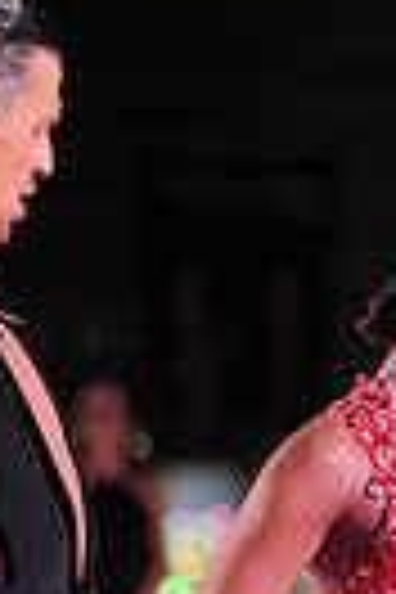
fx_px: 10411
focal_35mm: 631
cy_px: 873
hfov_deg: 2.2
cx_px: 16
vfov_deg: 3.3
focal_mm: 144
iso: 1600
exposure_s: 1/800
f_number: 2.8
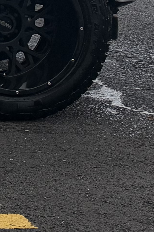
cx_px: -411
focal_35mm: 150
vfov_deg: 13.0
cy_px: -103
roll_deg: +0.2
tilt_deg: -0.3
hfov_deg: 7.3
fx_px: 962
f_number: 1.78
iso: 80
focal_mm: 6.76
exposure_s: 1/1653
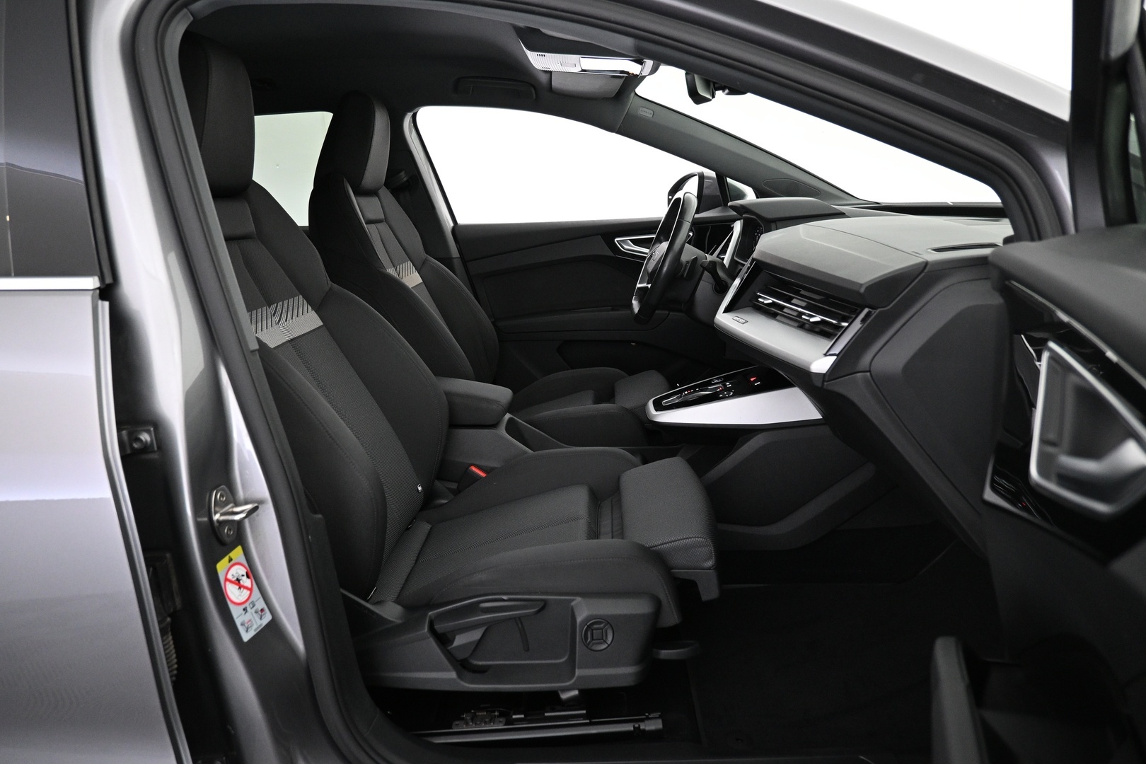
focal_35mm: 24
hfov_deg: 73.7
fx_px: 764
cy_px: 382
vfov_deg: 53.1
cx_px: 573
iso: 1600
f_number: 3.5
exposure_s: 1/30
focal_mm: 16
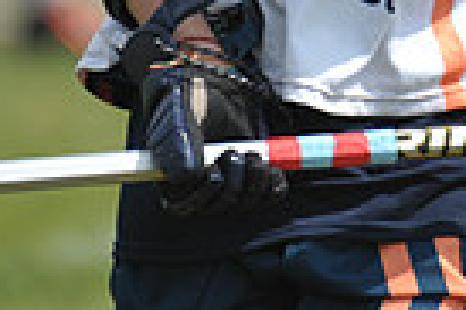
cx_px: 503
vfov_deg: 0.8
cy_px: -273
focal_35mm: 1697
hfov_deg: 1.2
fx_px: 21940
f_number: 4
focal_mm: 400
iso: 640
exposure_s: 1/4000
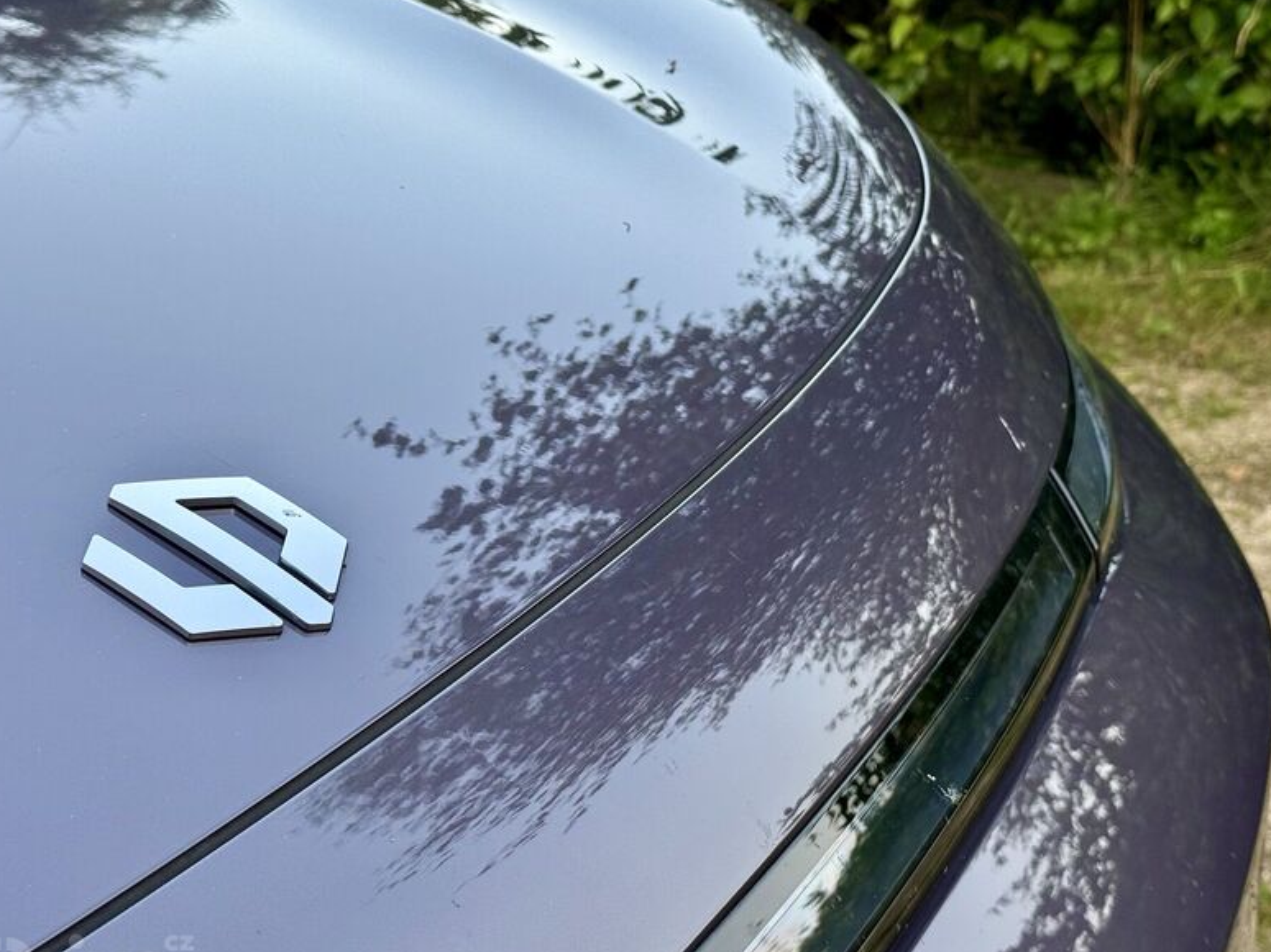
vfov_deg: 27.5
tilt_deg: -25.2
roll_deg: +1.6
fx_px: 1945
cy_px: 492
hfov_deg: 36.2
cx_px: 654
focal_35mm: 53
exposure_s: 1/276
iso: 64
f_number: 1.78
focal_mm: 6.76
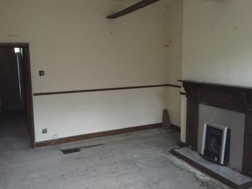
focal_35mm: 31
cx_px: 119
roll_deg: +0.7
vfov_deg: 45.4
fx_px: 226
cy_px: 90
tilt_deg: -6.0
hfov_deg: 58.3
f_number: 2.2
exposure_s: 1/17
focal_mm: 4.15
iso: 500
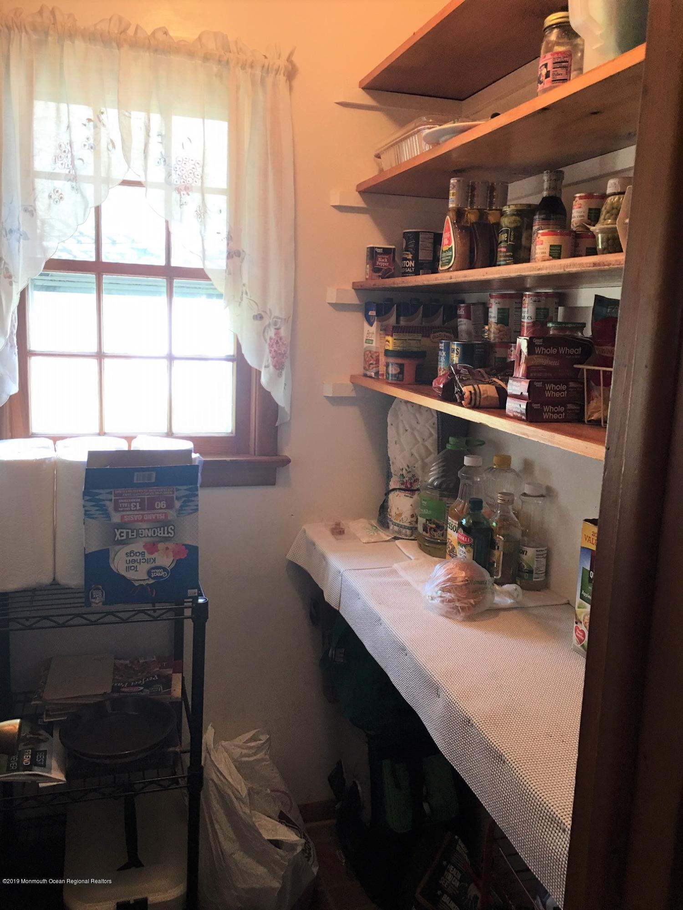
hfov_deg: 48.2
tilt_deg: -9.1
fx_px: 763
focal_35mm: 29
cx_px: 342
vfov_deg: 61.7
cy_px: 455
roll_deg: -1.8
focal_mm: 4.15
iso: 40
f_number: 2.2
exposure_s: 1/30
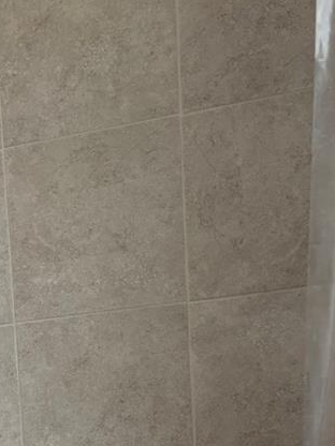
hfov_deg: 18.4
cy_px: 559
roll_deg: +4.7
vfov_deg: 23.4
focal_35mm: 75
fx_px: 968
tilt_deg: -8.3
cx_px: -91
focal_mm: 5.96
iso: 100
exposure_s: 1/120
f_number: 1.6
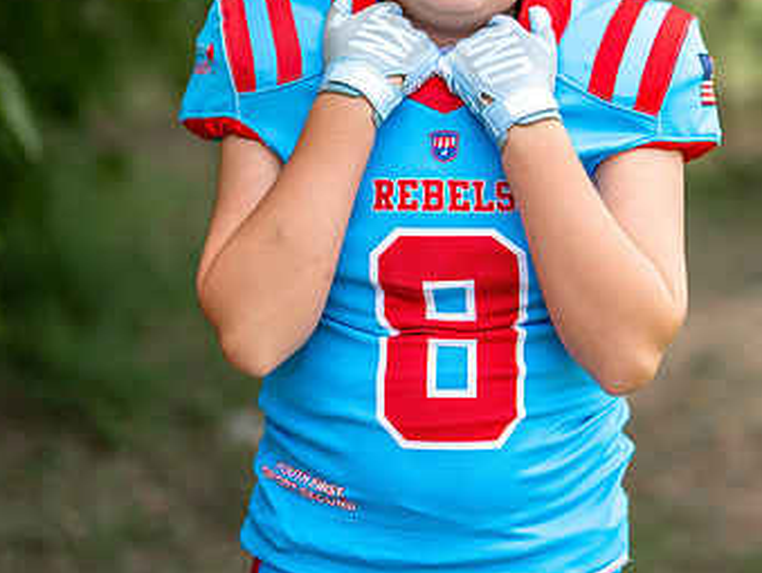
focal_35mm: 121
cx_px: 453
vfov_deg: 12.2
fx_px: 2666
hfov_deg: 16.3
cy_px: 116
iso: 100
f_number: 1.2
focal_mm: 50
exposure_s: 1/2500
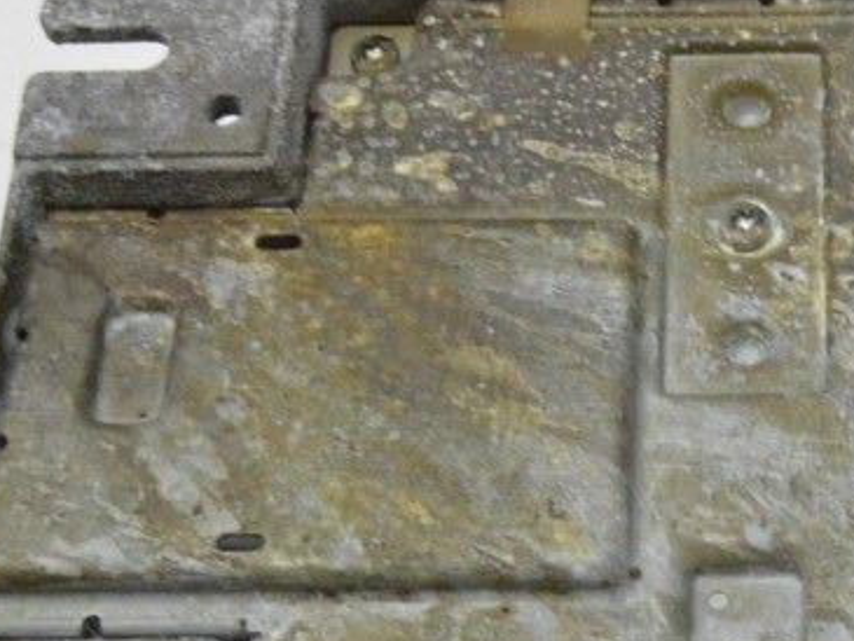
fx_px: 2394
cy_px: 474
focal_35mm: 97
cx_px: 870
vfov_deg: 15.2
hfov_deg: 19.6
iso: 6400
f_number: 20
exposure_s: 1/20
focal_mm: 24
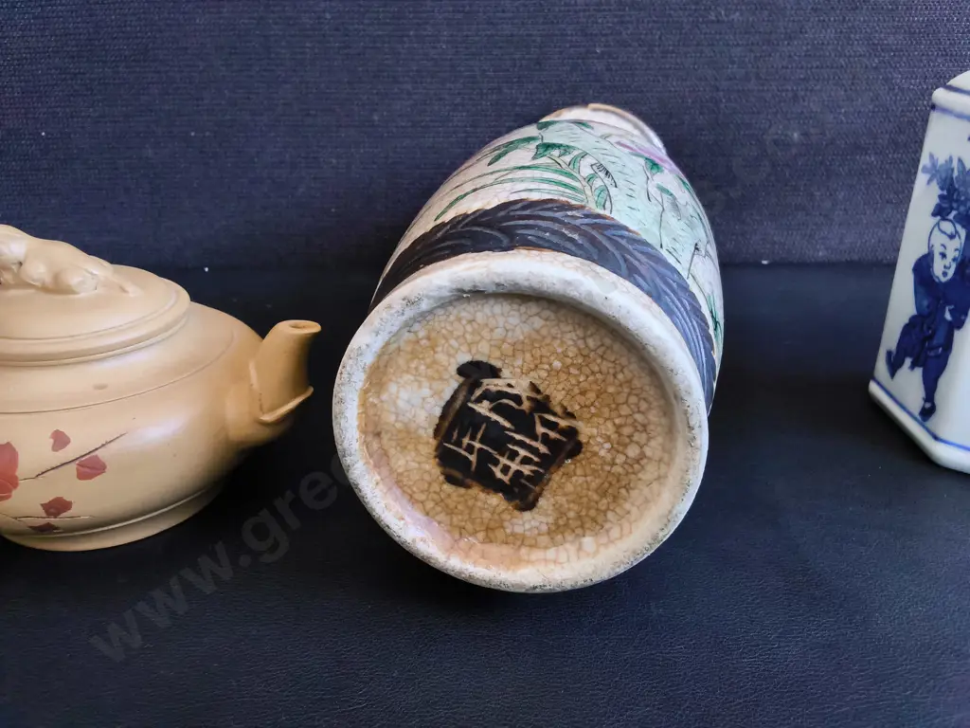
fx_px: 757
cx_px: 485
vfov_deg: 51.4
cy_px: 364
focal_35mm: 27
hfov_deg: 65.3
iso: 320
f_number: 2
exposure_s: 1/100
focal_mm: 2.87
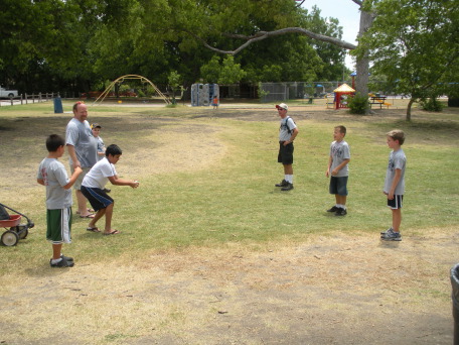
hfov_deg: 51.4
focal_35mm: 36
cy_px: 172
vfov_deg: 39.7
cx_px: 230
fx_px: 477
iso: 88
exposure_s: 1/620
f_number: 3.5
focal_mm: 6.3
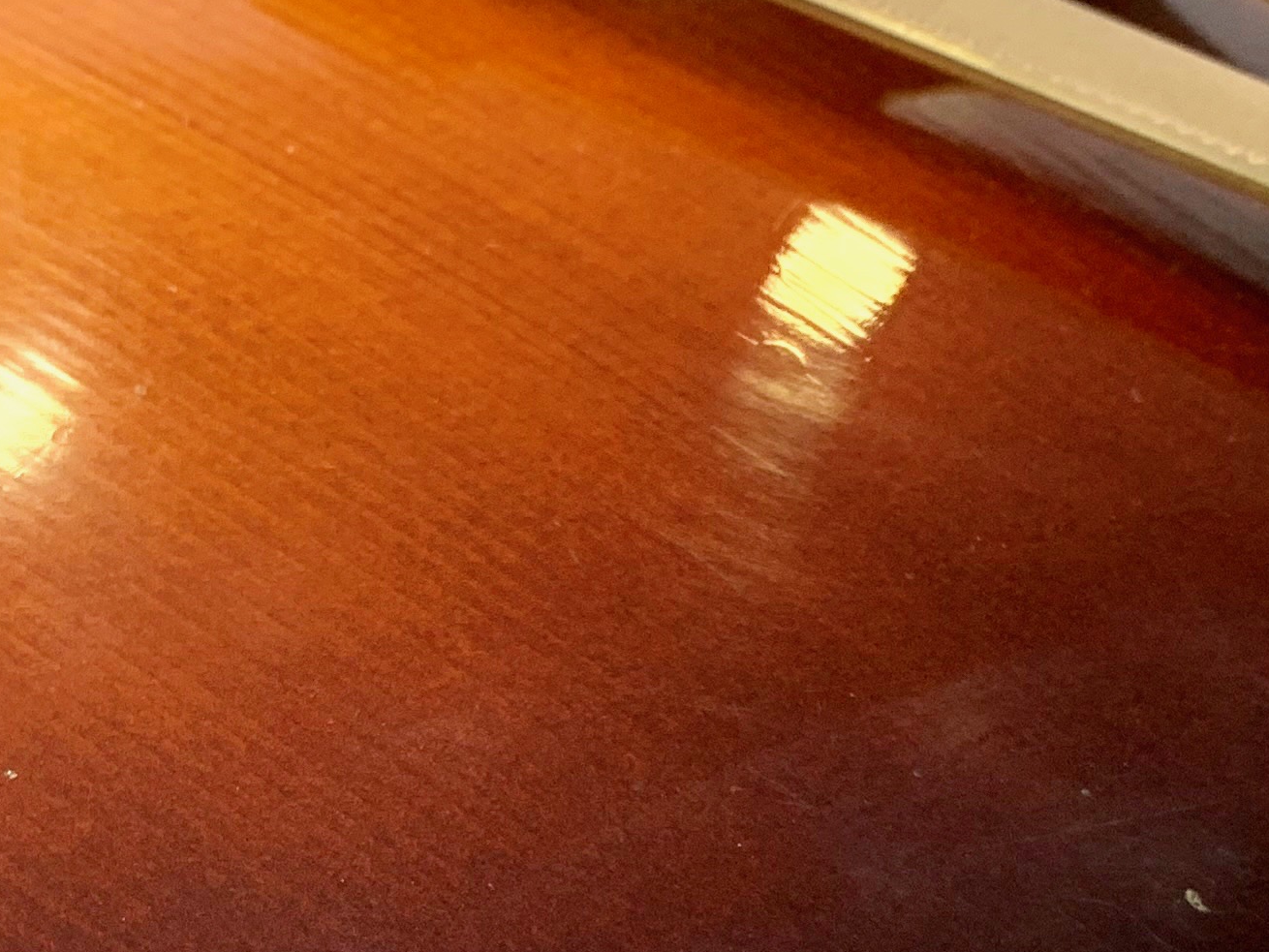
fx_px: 2933
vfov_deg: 17.8
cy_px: 1036
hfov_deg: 24.4
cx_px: 489
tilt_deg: -51.0
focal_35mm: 80
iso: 64
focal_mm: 4.25
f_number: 1.8
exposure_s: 1/50
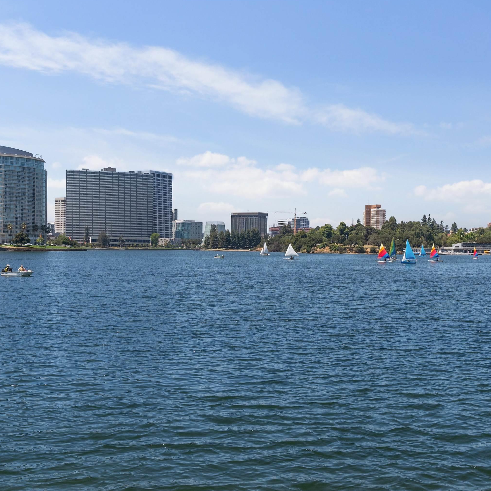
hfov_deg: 37.2
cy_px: 245
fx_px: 722
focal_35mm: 45
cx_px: 326
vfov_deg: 37.6
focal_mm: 35
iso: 200
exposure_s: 1/400
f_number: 10
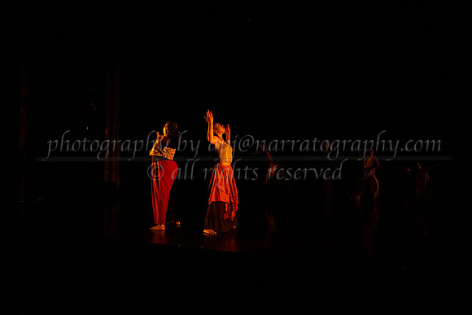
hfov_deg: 49.5
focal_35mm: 39
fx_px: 511
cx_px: 236
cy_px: 158
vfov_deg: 34.2
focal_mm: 39
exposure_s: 1/400
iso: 4000
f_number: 4
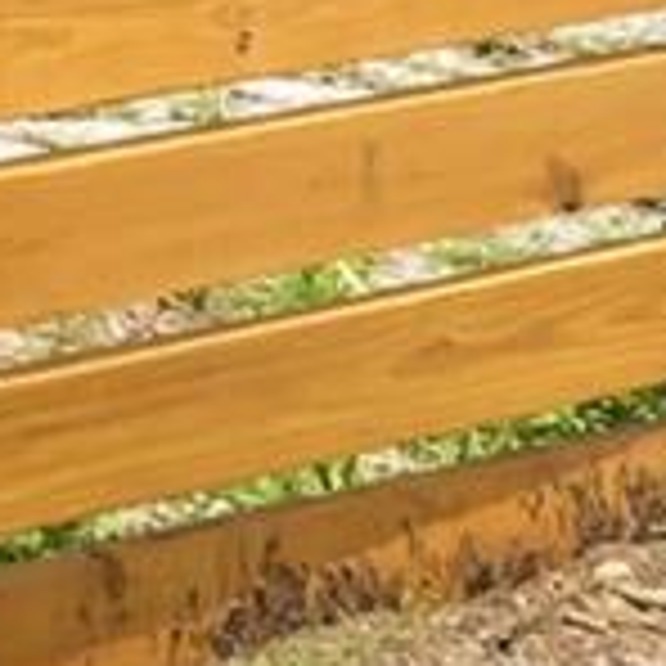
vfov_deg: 9.9
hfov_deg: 6.4
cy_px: -999
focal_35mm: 152
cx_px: -2614
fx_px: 3300
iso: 250
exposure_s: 1/4000
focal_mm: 11
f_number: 9
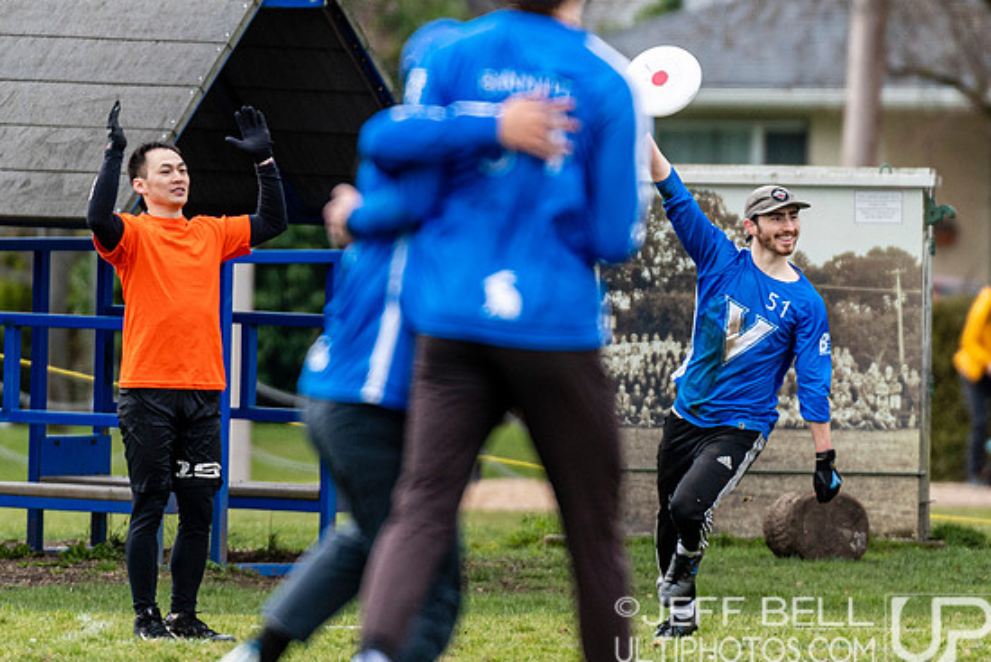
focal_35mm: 1144
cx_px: 773
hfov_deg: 1.8
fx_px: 31498
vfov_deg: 1.2
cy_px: 258
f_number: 4
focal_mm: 400
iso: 450
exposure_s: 1/1000
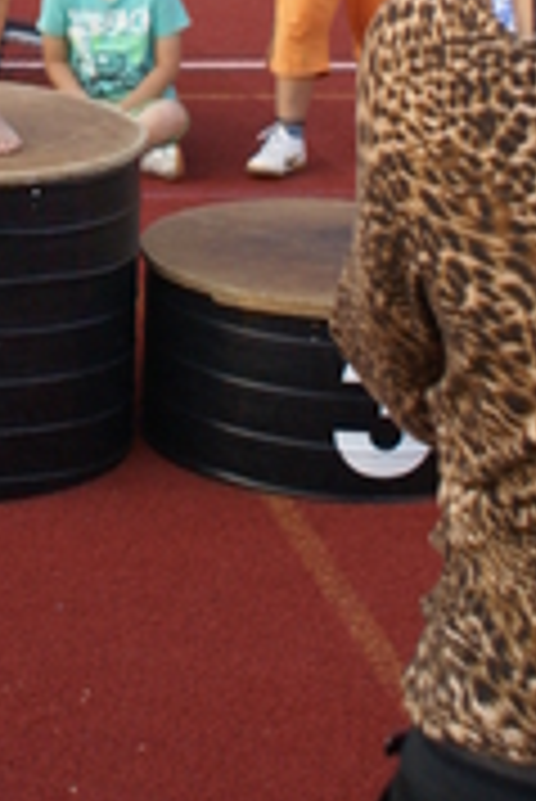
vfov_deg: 16.0
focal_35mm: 118
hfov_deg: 11.6
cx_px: 61
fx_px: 2630
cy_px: -387
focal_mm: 26
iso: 200
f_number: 4.5
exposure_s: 1/125
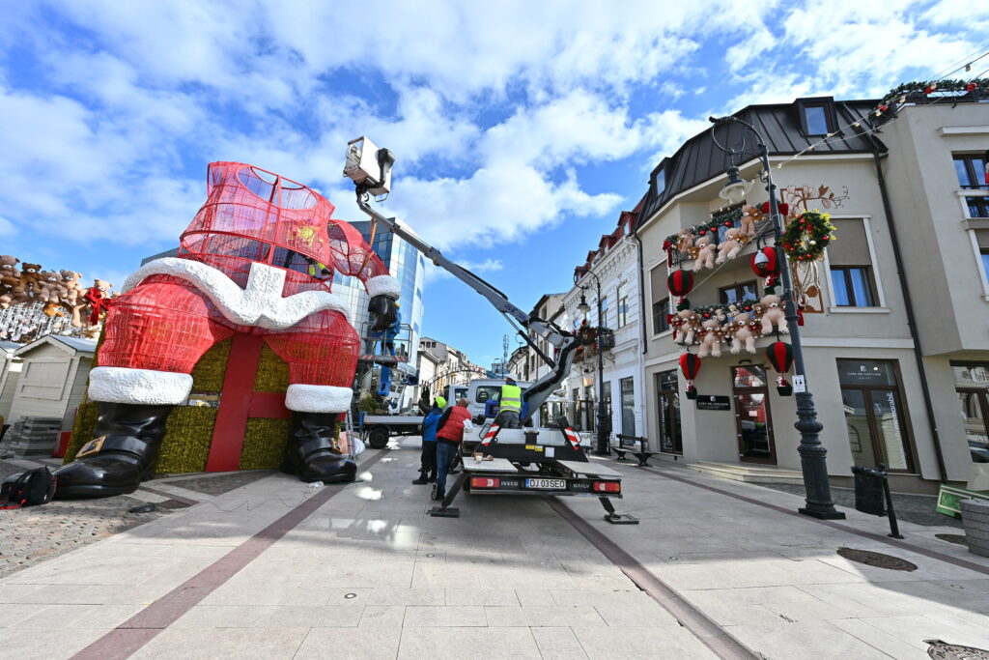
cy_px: 330
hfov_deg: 104.2
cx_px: 494
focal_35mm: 14
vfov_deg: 81.2
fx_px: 385
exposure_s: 1/400
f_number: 9
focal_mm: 14
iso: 160
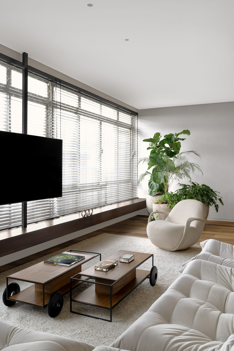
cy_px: 176
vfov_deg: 59.8
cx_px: 117
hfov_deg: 42.0
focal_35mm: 31
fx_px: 305
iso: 160
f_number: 11
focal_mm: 31.3
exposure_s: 6
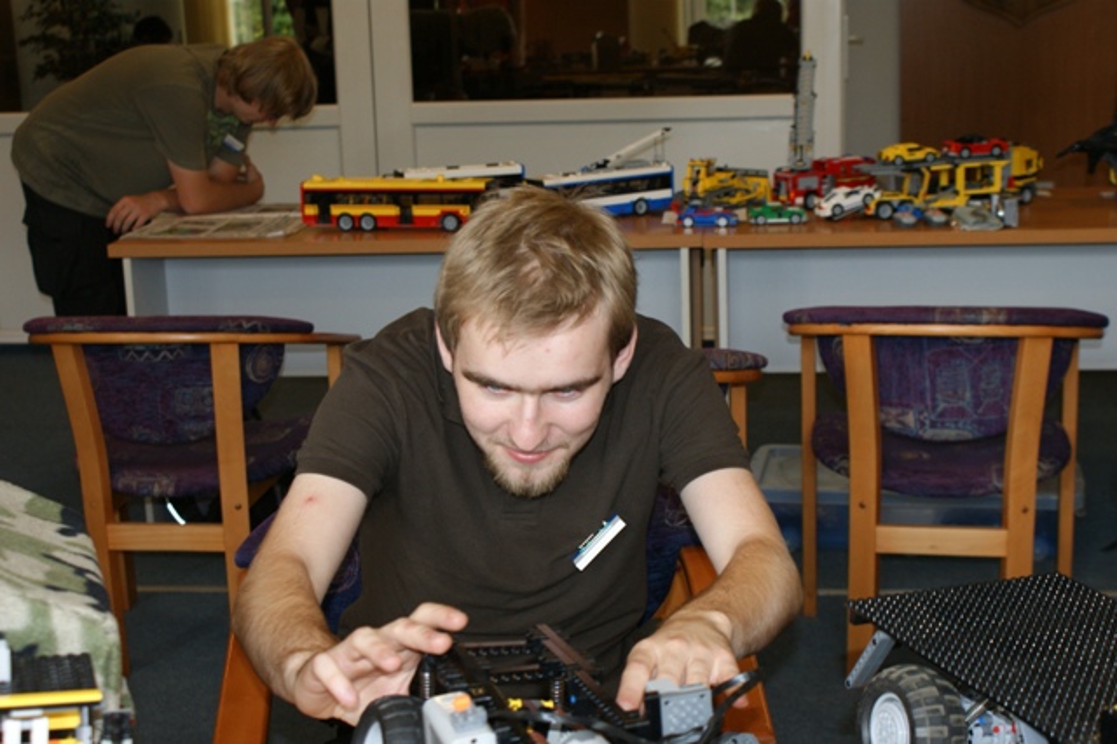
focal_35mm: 52
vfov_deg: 25.7
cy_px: 372
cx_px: 558
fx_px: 1628
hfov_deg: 37.9
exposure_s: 1/60
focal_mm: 35
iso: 400
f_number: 5.6
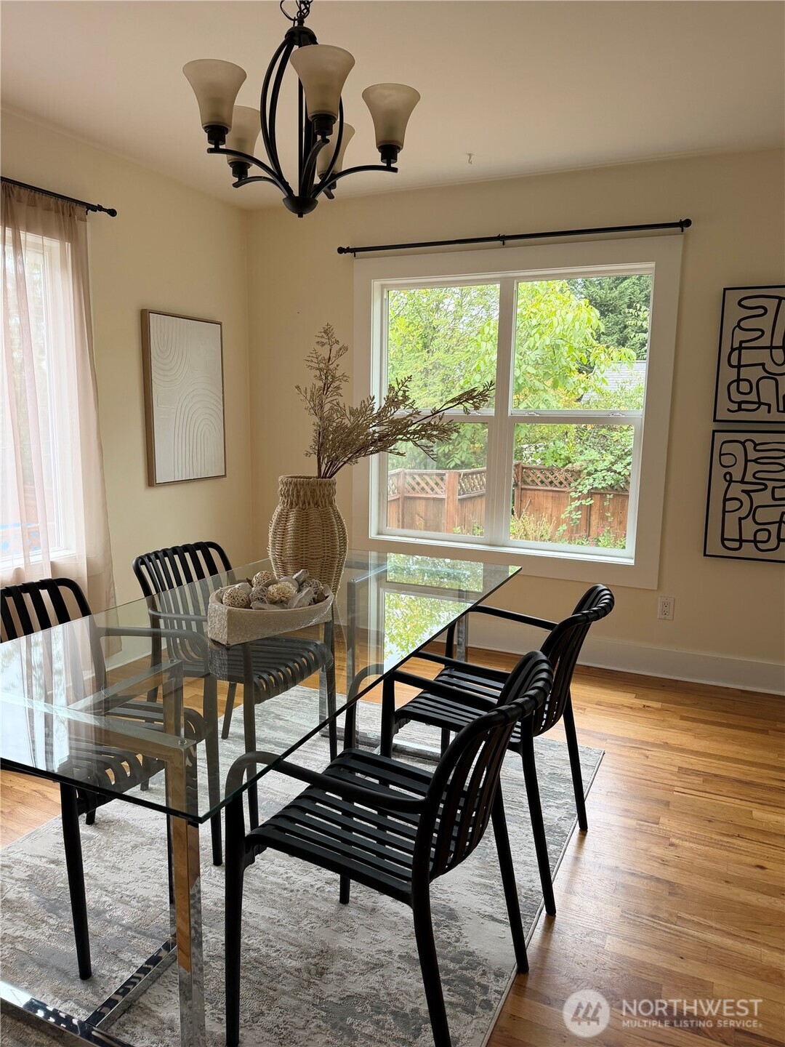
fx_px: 726
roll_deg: -0.9
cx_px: 392
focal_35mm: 24
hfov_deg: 56.8
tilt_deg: -9.9
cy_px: 524
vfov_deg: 71.6
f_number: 1.78
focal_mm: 6.76
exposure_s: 1/121
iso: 100
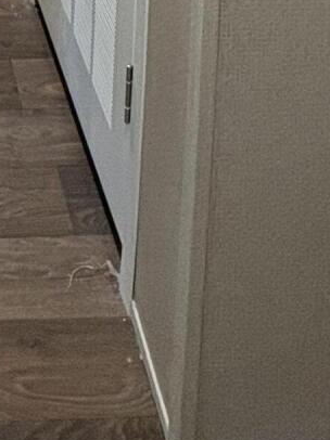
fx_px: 878
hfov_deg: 19.4
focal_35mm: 69
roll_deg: -1.2
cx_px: -115
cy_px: -525
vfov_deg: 16.8
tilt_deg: -4.0
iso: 200
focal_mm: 2.22
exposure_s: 1/60
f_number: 2.2
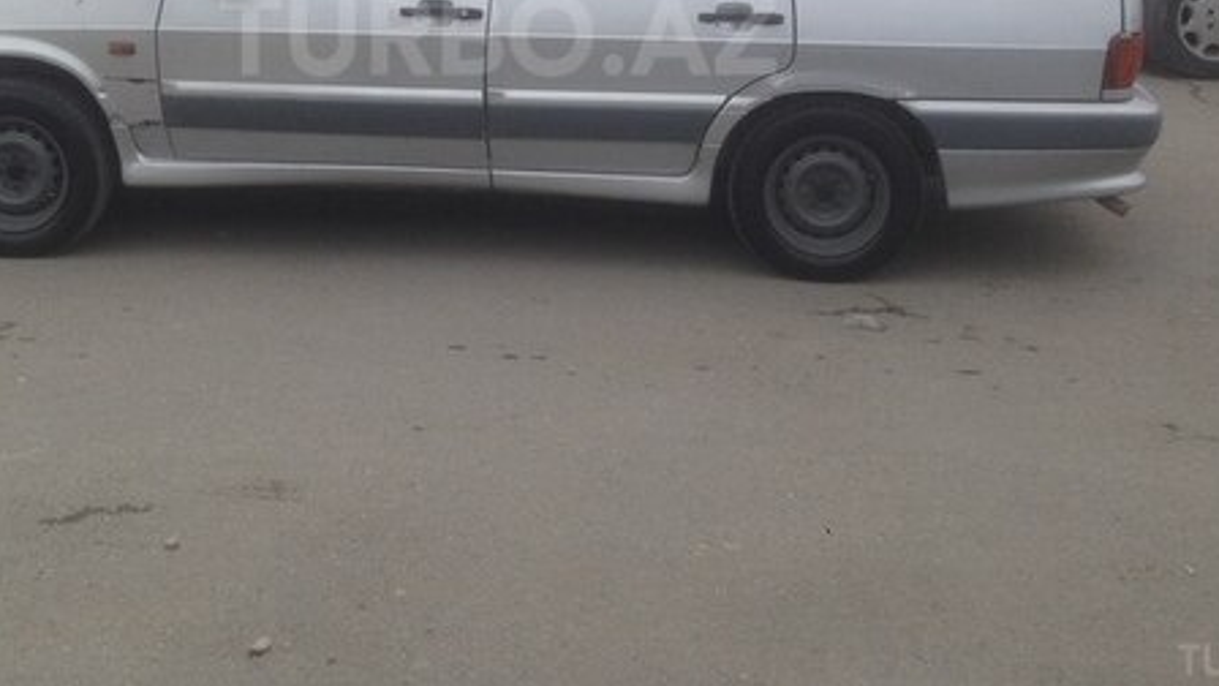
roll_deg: -2.0
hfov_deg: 39.0
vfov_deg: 22.0
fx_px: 1713
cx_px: 498
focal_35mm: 53
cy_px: 34
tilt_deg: -10.0
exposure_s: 1/645
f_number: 2.4
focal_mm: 4.12
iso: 50
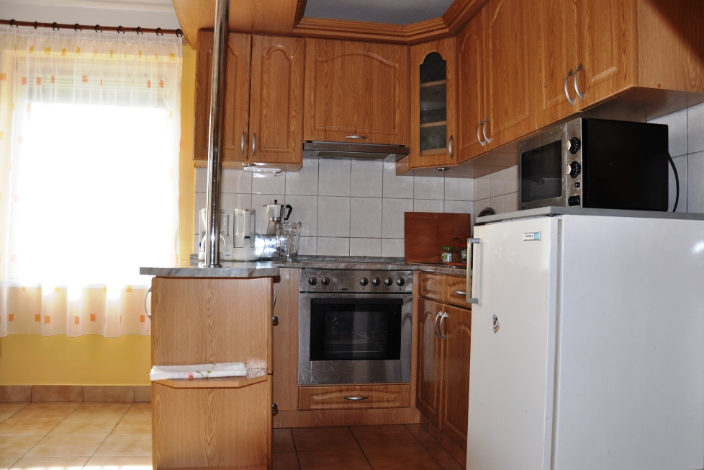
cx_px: 352
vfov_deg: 47.9
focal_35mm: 27
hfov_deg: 67.4
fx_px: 528
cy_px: 235
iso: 200
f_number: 5
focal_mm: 18
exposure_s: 1/100
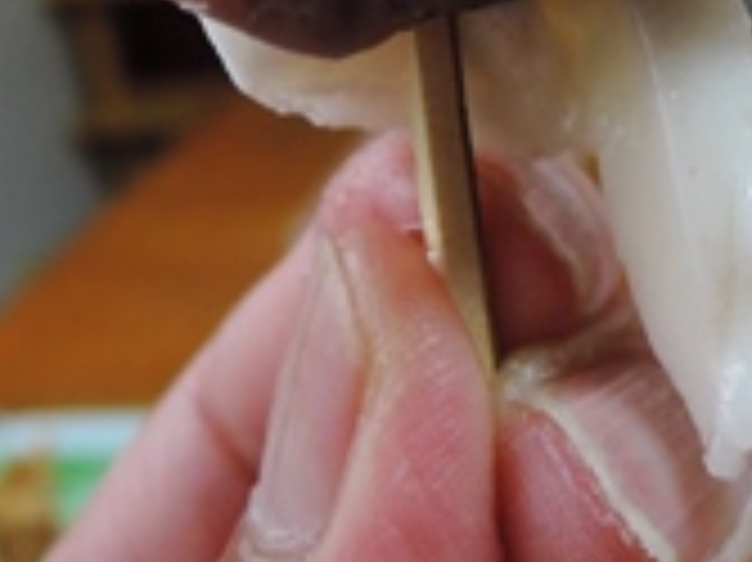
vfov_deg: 19.7
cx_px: 689
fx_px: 1498
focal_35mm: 69
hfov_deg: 27.1
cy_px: -157
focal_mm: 5.1
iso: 180
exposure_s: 1/30
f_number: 2.8
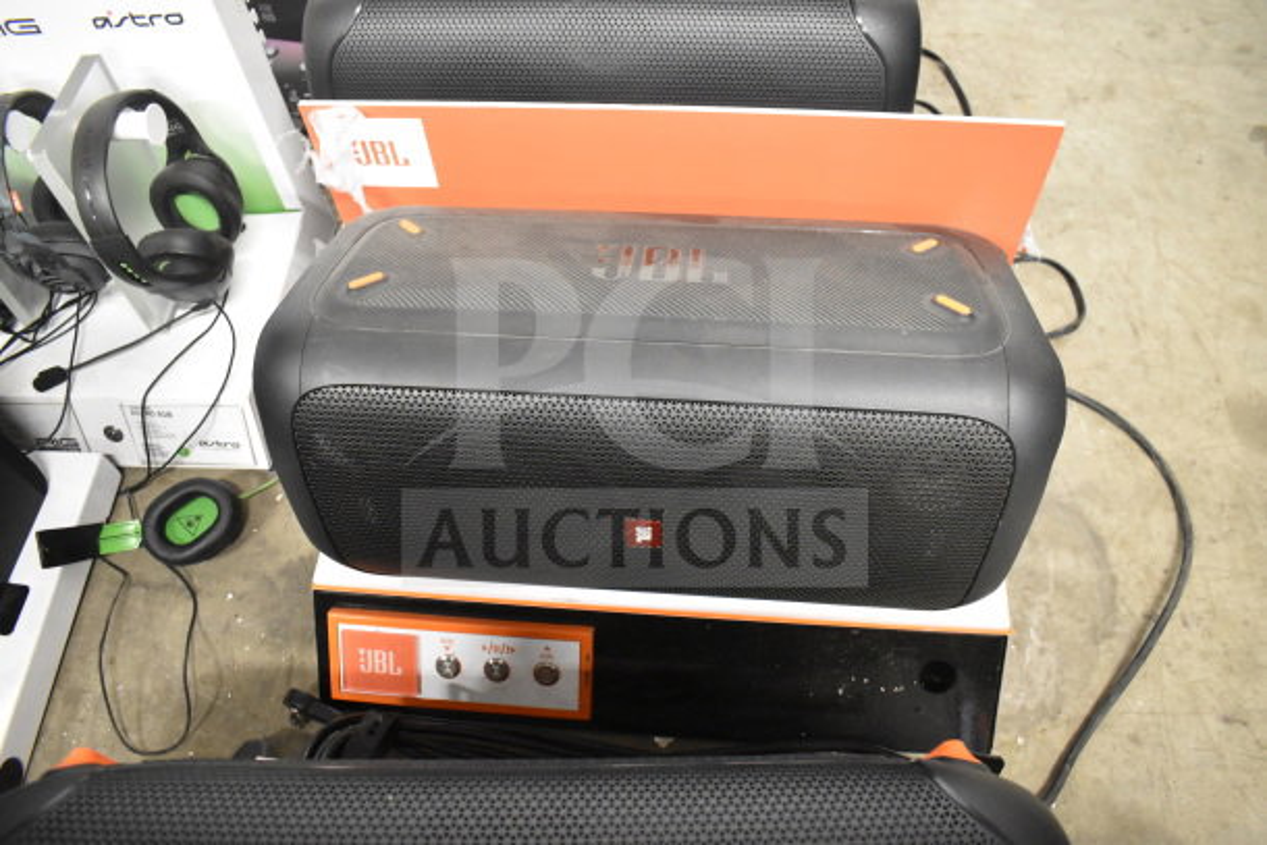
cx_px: 634
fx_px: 950
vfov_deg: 48.0
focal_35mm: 27
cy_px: 422
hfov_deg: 67.4
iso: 4500
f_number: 3.5
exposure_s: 1/30
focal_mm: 18
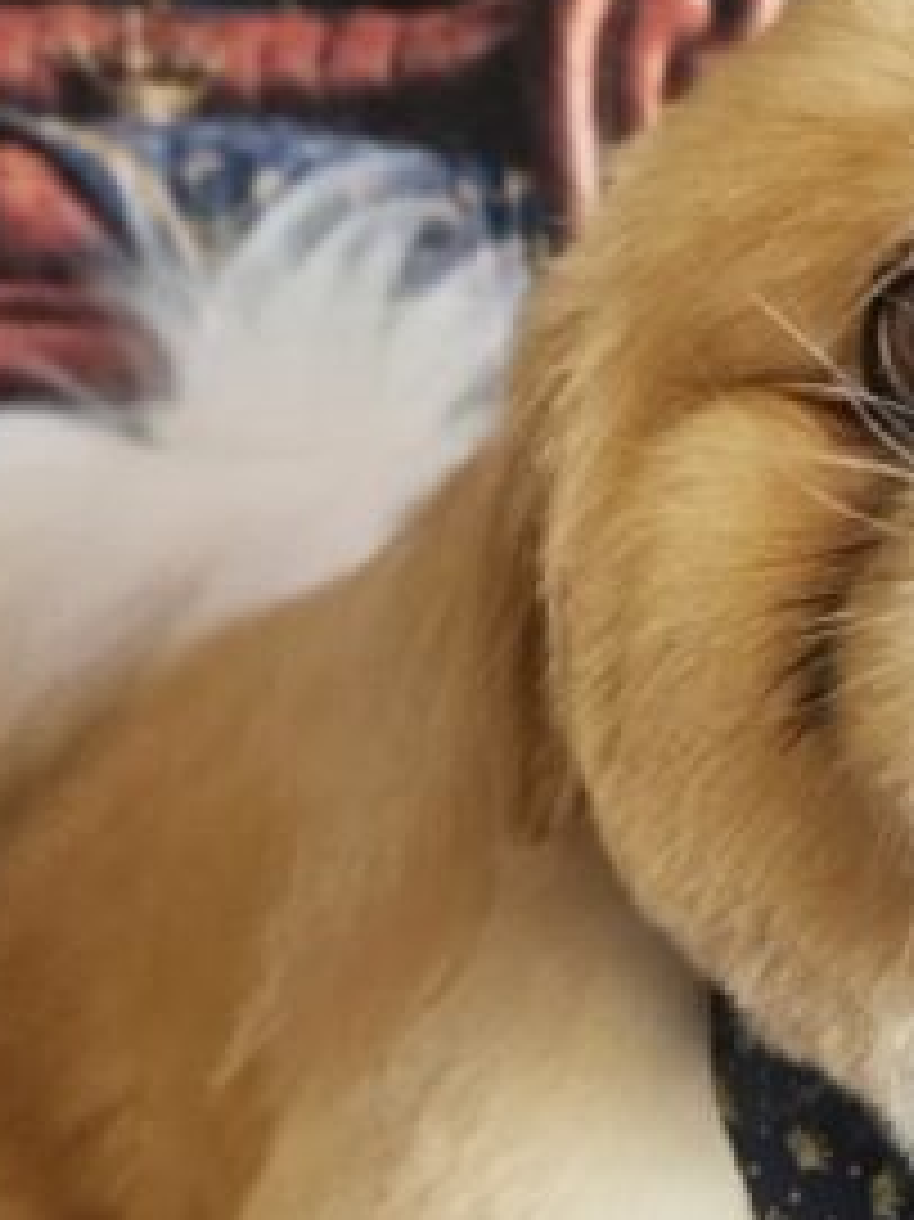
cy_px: 581
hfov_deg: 16.6
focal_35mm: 87
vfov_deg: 22.5
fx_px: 3065
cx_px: 946
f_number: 1.8
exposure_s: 1/240
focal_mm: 5.4
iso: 500
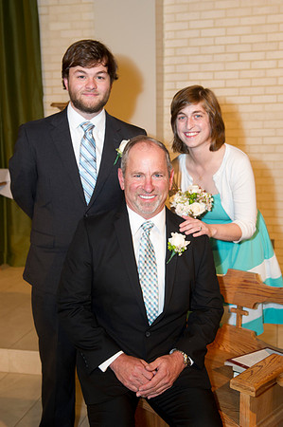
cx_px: 142
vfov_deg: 43.6
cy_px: 214
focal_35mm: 45
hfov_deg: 29.8
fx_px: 532
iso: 1600
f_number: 5.6
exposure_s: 1/100
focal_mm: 45
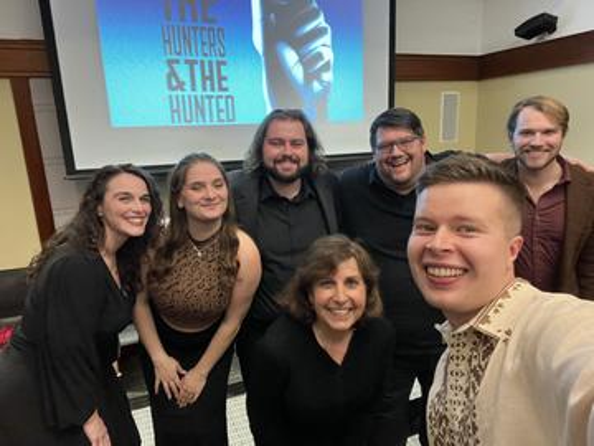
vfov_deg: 58.9
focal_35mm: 23
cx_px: 297
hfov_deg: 73.9
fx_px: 395
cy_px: 223
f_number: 2.2
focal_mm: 2.71
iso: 500
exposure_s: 1/30
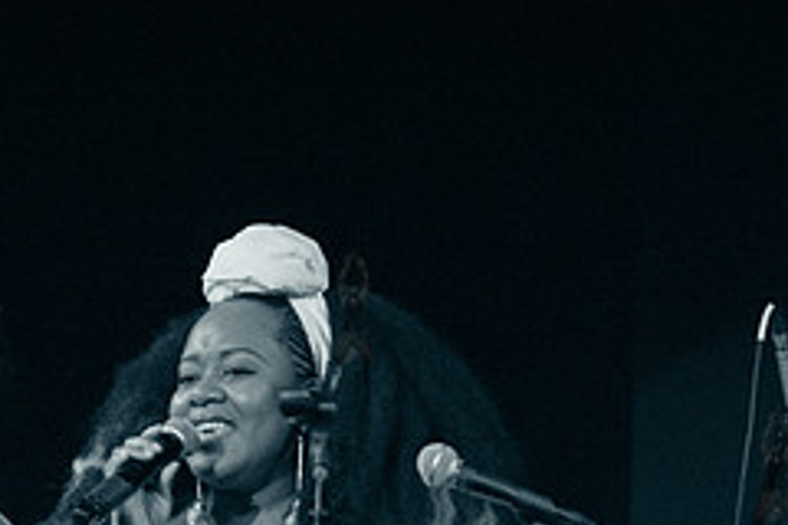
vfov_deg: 3.1
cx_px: 351
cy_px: 622
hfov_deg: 4.6
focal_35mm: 447
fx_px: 9784
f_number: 2.8
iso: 4000
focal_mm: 185
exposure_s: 1/320
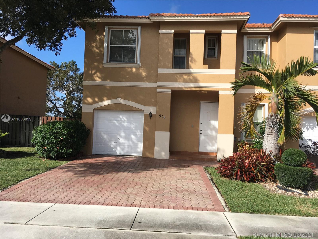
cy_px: 120
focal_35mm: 29
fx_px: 266
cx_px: 159
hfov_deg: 61.7
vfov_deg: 48.2
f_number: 2.2
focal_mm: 4.15
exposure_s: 1/1923
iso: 25
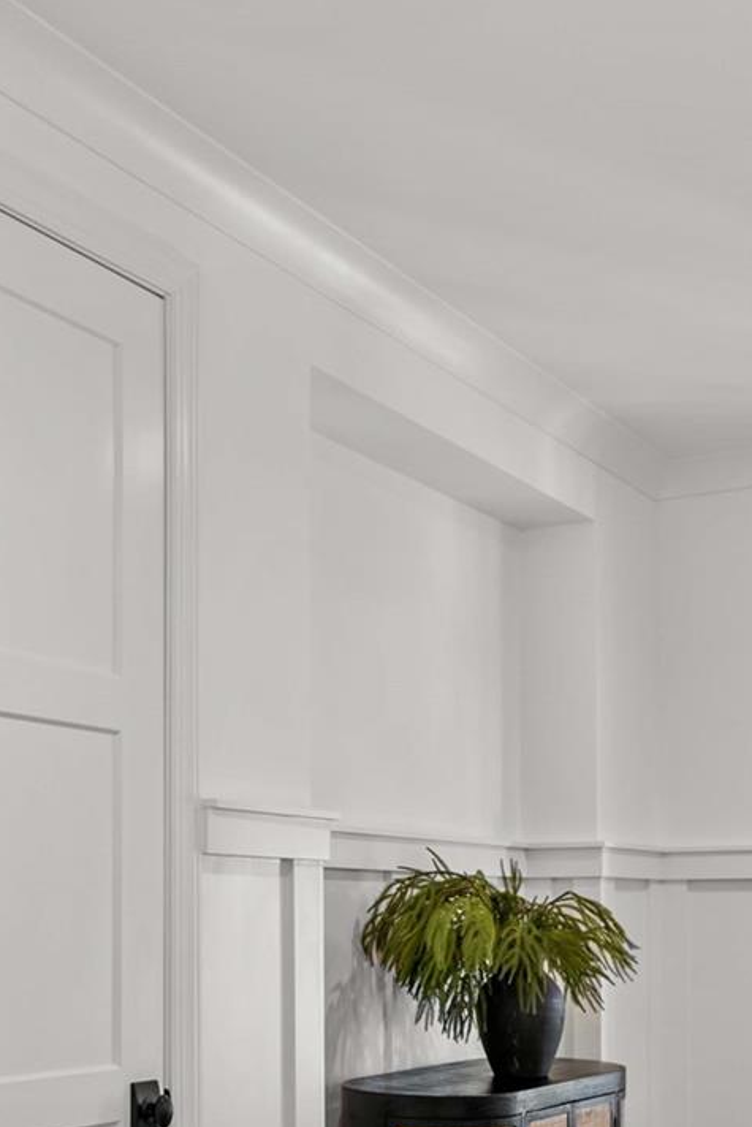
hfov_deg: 29.2
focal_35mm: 46
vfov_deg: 40.6
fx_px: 1441
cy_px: 936
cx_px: 339
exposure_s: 1/3
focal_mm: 16
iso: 100
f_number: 8
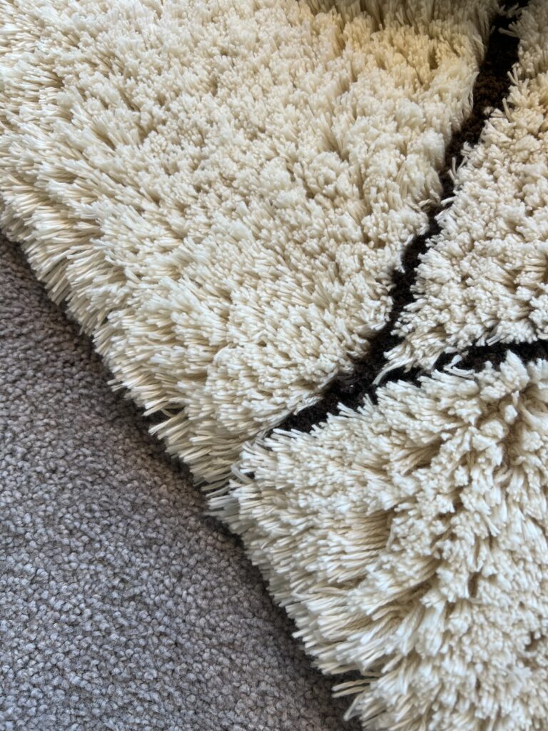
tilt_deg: -76.3
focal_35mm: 26
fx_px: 549
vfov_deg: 67.3
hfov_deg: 53.1
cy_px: 366
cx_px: 274
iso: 32
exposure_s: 1/121
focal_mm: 5.7
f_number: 1.5
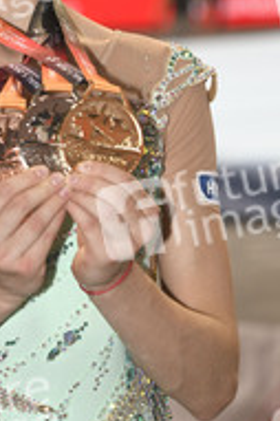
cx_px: 9
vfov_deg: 9.8
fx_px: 2443
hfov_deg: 6.5
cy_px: 99
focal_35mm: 209
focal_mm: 100
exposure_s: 1/200
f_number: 5
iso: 640
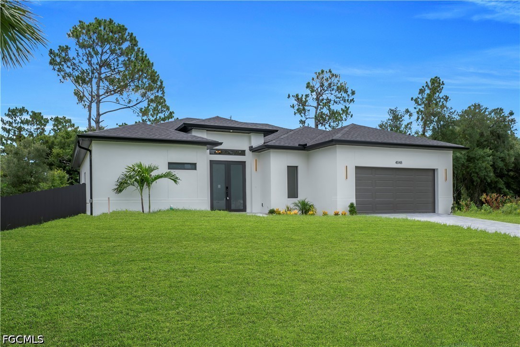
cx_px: 260
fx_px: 433
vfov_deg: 43.6
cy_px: 174
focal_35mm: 30
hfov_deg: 61.9
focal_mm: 20
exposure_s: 1/250
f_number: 8
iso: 100
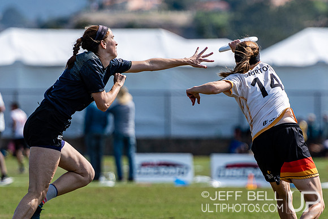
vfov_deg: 2.2
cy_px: 139
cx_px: 293
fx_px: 5589
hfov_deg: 3.4
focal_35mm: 613
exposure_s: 1/1600
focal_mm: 200
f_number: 3.2
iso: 100
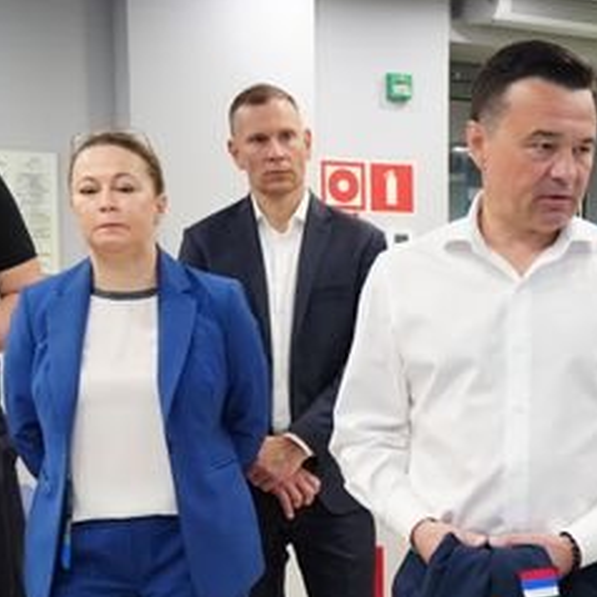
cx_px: 646
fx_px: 1463
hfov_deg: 21.9
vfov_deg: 22.6
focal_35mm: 75
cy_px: 517
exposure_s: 1/160
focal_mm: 30
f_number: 4.5
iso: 4000
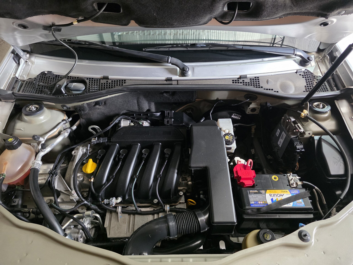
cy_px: 132
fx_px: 235
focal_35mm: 23
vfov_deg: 58.9
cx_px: 176
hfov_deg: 73.9
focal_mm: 6.3
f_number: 1.7
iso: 1600
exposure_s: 1/60
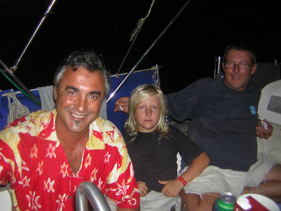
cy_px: 106
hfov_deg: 51.4
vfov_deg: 39.7
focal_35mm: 36
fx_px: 292
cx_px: 140
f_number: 2.6
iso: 50
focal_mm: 4.7
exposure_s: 1/60.1
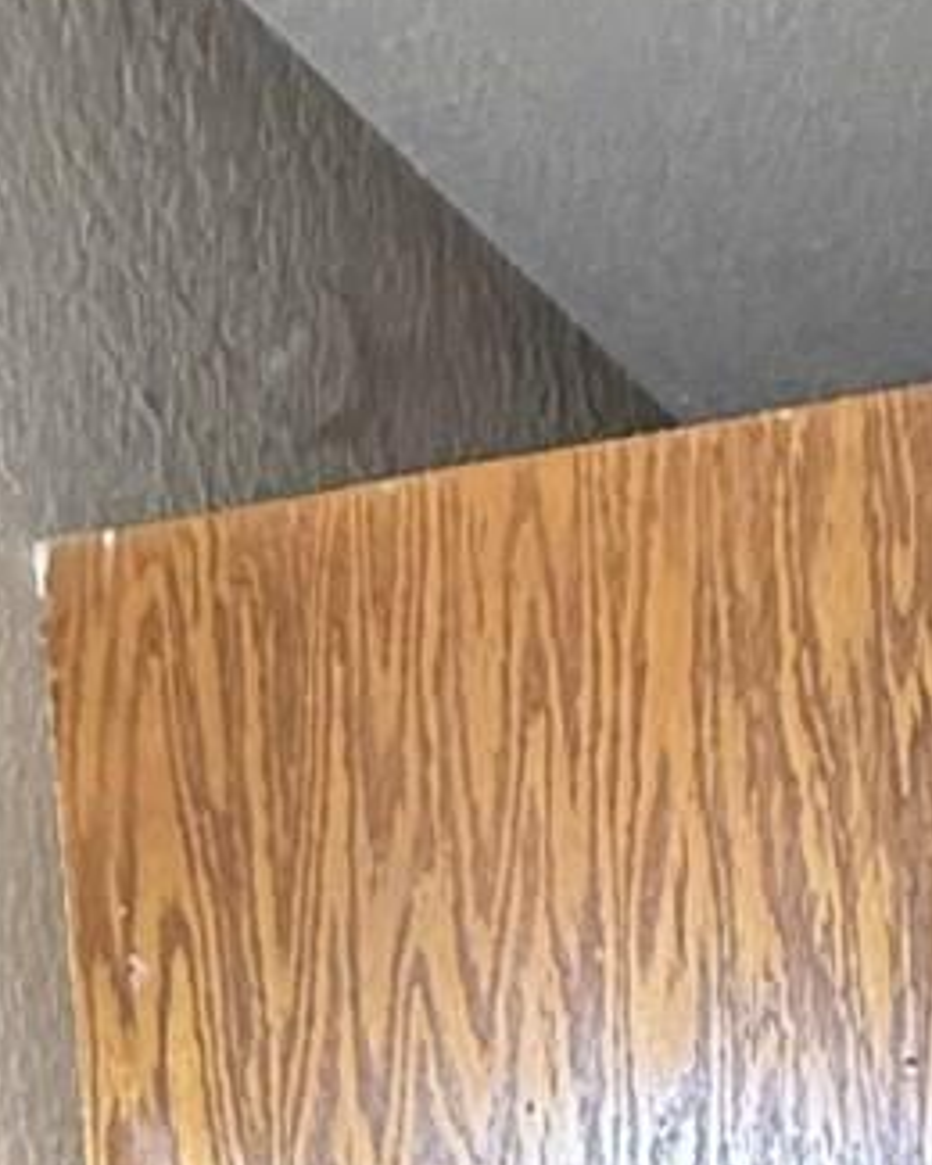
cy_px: 2990
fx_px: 3345
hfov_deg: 14.7
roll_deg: -0.7
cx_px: 1405
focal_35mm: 97
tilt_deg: -12.6
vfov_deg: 13.2
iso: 250
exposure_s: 1/60
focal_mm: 2.22
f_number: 2.2
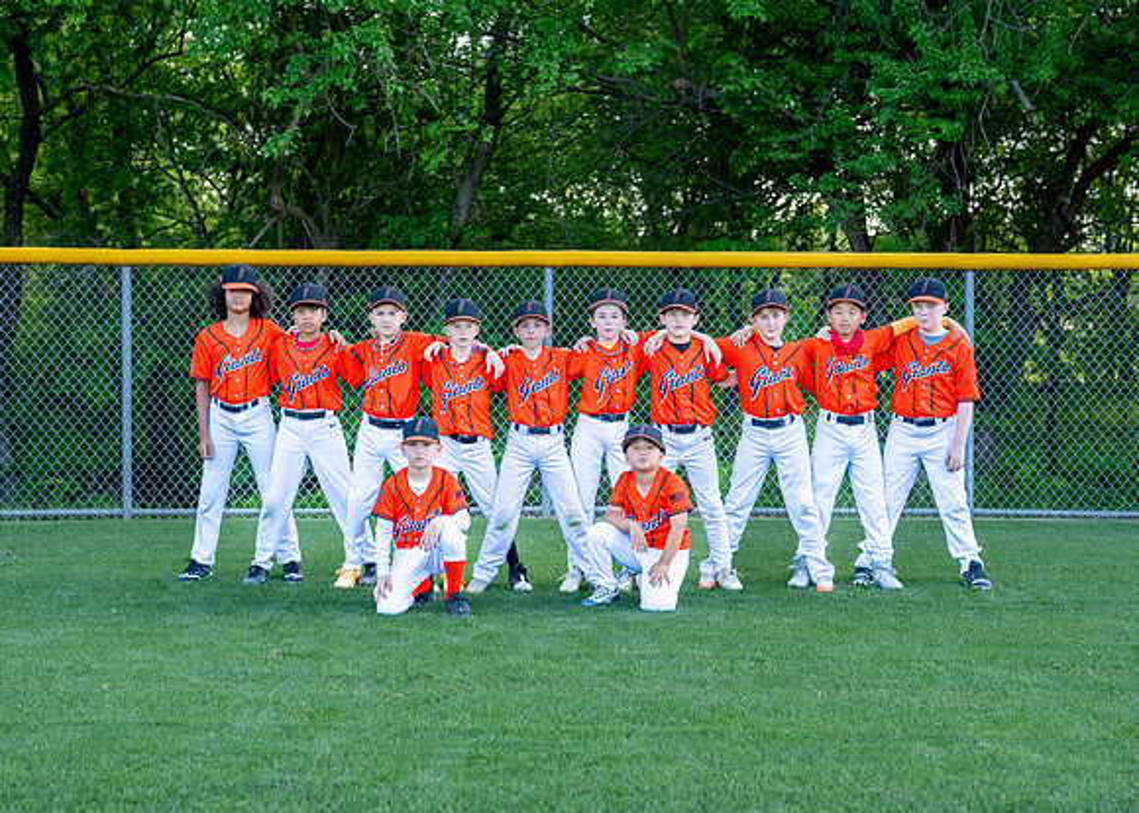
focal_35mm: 56
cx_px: 541
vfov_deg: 25.3
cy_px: 432
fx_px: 1814
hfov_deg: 34.8
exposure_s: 1/500
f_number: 2.8
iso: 200
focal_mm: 50
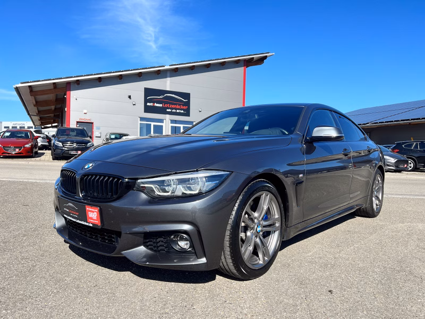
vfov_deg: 53.1
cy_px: 160
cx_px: 212
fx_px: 319
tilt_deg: -0.5
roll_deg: -1.6
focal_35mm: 26
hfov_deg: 67.3
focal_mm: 5.7
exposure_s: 1/3077
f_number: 1.5
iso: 50
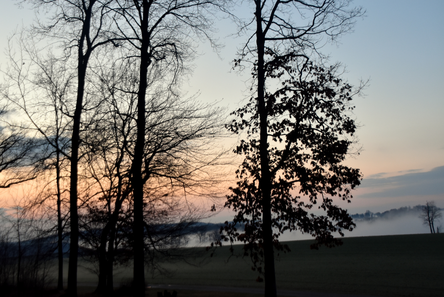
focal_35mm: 39
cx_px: 222
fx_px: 481
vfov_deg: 34.3
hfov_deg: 49.5
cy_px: 148
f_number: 4
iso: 800
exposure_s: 1/60
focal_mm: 26
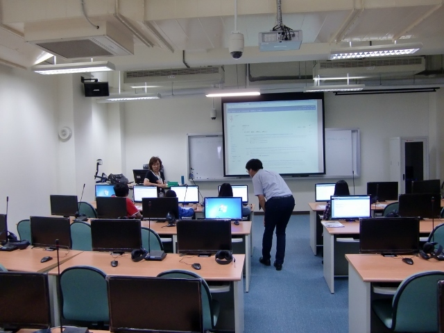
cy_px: 166
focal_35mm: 28
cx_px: 222
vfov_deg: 49.7
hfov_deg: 63.4
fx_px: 359
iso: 250
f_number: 2.6
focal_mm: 4.9
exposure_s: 1/60
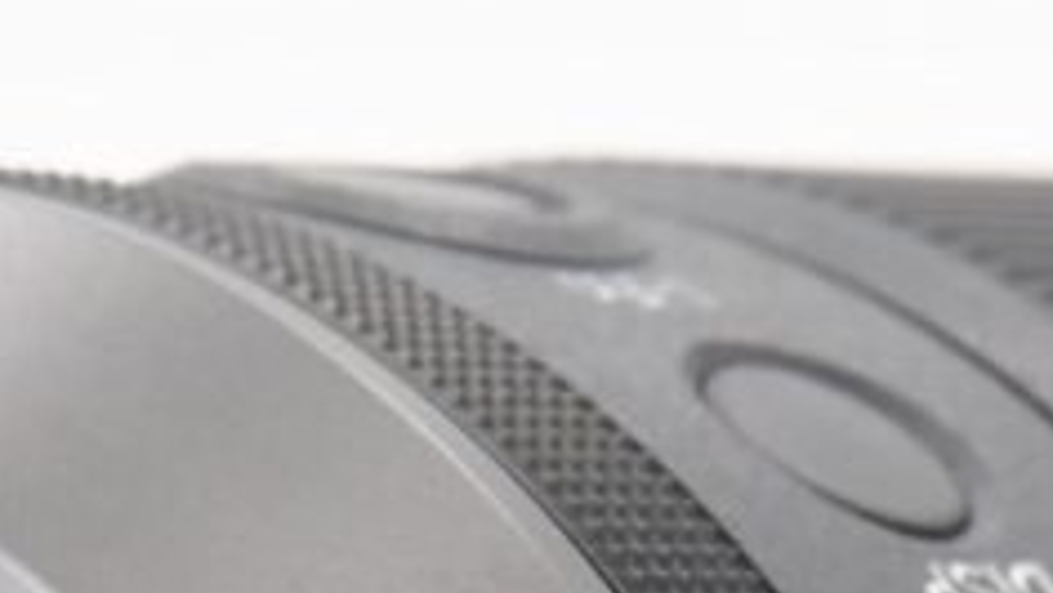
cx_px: 558
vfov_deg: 1.5
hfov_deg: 2.7
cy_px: 1552
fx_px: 22291
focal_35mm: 798
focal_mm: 80
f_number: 9
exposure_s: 1/100
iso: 1000
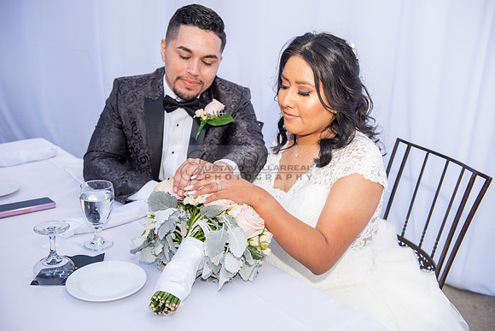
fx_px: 523
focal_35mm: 38
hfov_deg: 50.7
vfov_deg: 35.1
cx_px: 248
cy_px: 166
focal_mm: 38
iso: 800
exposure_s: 1/160
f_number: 4
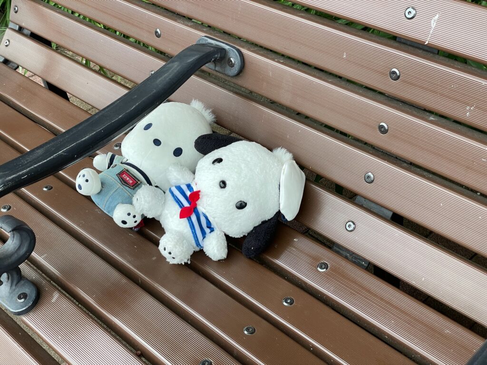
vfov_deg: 28.0
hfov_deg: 36.8
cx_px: 244
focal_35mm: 52
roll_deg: +7.2
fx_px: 732
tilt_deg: -38.8
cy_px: 182
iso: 80
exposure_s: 1/99
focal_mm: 6
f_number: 2
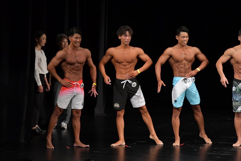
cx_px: 120
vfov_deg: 5.7
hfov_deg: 8.6
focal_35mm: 240
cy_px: 80
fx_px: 1606
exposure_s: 1/400
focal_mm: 160
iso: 3200
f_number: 5.6
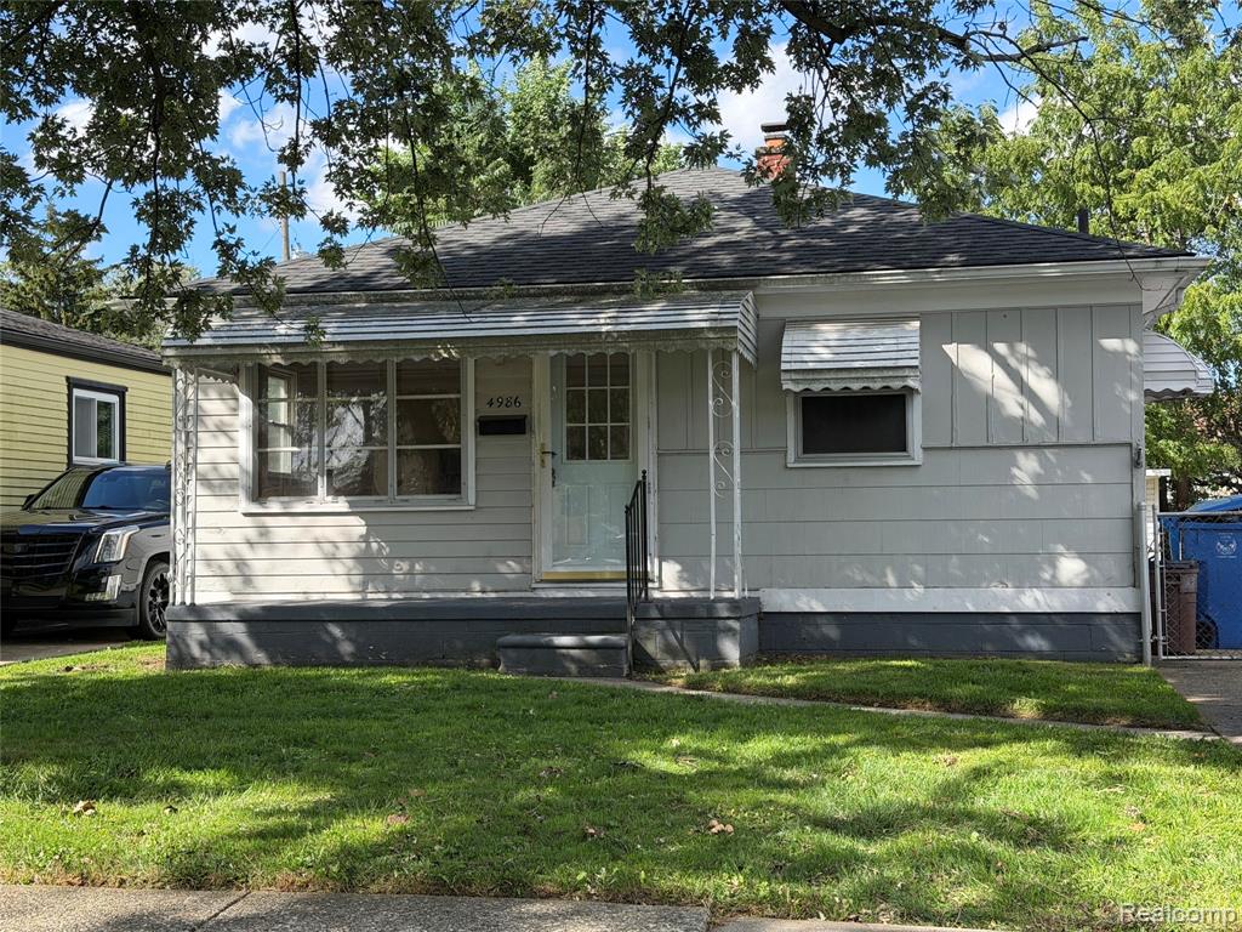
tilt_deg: +1.8
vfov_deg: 30.3
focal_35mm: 48
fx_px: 1722
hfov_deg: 39.7
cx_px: 621
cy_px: 466
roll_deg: +0.7
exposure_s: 1/1608
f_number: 1.78
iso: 100
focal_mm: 6.76
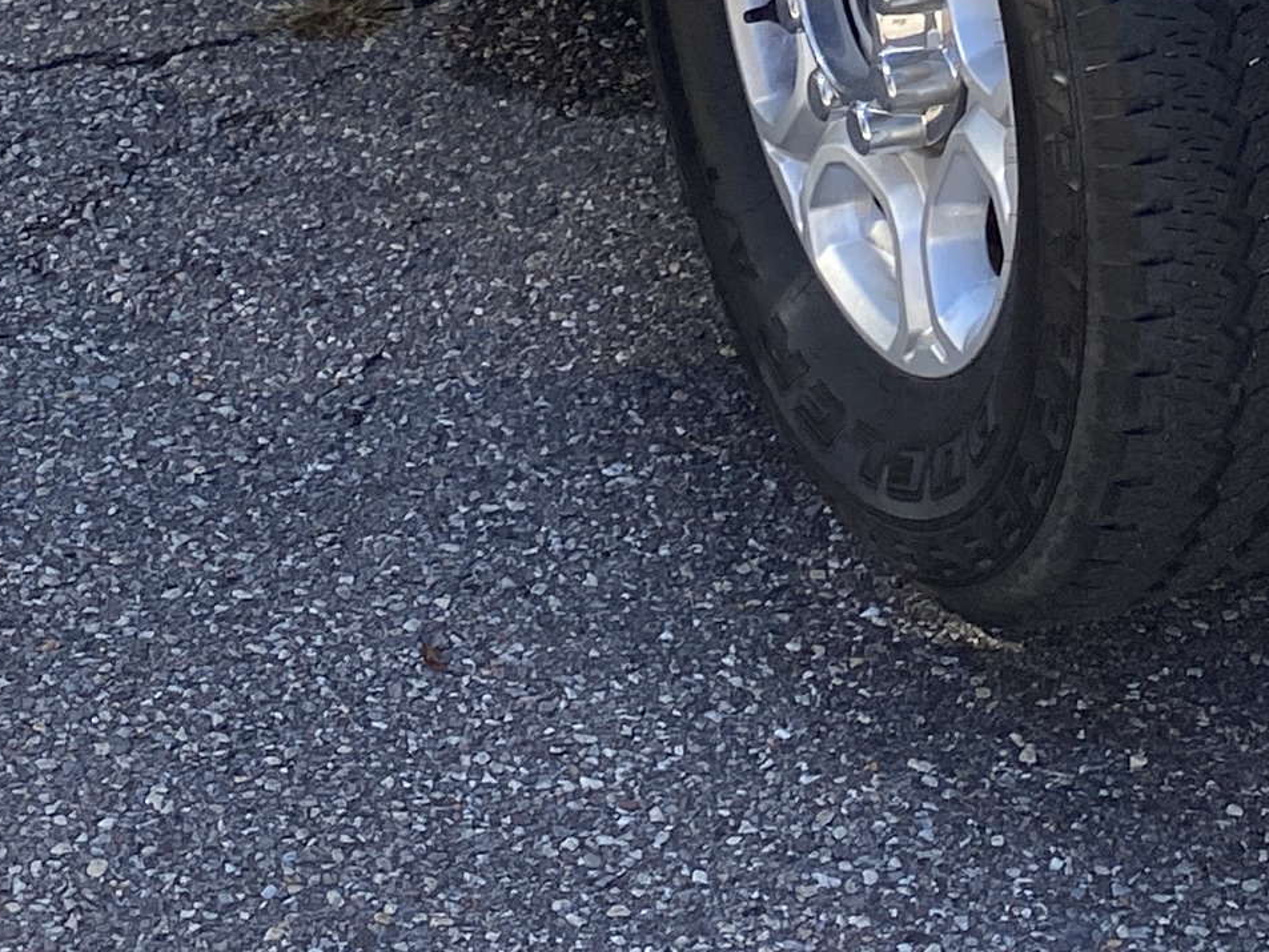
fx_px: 4033
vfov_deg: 12.0
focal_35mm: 110
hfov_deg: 17.8
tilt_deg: -15.3
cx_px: 896
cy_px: -965
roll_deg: -1.6
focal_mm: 4.25
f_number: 1.8
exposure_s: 1/845
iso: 32
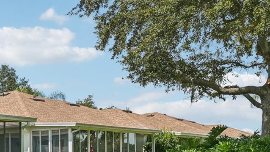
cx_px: -44
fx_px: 451
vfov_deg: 18.5
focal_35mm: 63
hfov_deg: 29.3
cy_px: 157
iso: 400
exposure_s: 1/1000
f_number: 8
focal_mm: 24
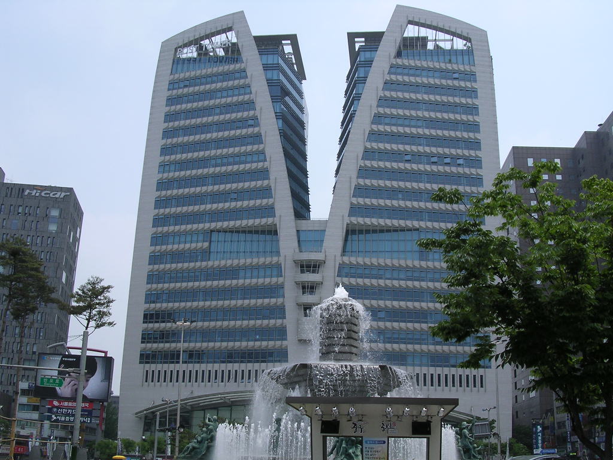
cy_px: 230
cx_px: 306
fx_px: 673
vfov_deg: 37.7
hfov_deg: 49.0
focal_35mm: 38
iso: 100
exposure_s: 1/359
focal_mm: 5.8
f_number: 5.6
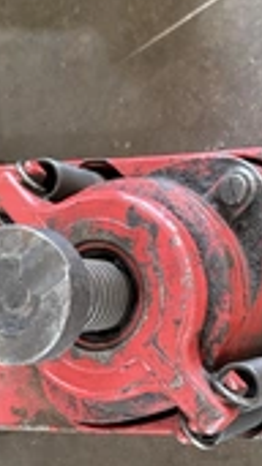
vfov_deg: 34.2
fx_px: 755
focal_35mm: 61
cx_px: 104
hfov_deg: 19.7
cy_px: 283
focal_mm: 6.76
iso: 400
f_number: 1.78
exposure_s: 1/60
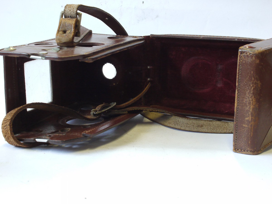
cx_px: 136
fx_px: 471
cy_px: 102
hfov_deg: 32.2
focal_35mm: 60
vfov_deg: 24.4
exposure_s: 1/50
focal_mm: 30
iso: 800
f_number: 8
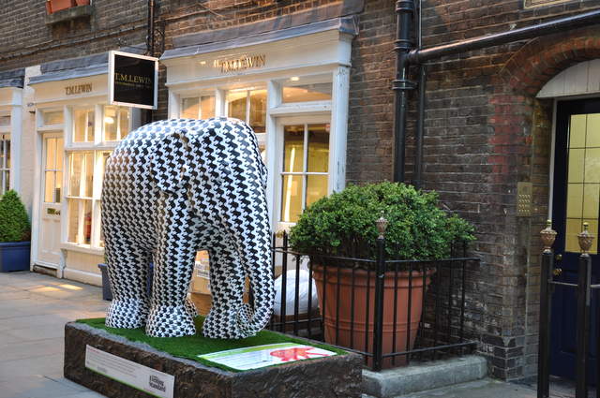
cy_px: 199
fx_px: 799
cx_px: 300
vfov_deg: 28.0
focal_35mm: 48
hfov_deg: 41.2
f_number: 4.2
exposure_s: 1/2
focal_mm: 32
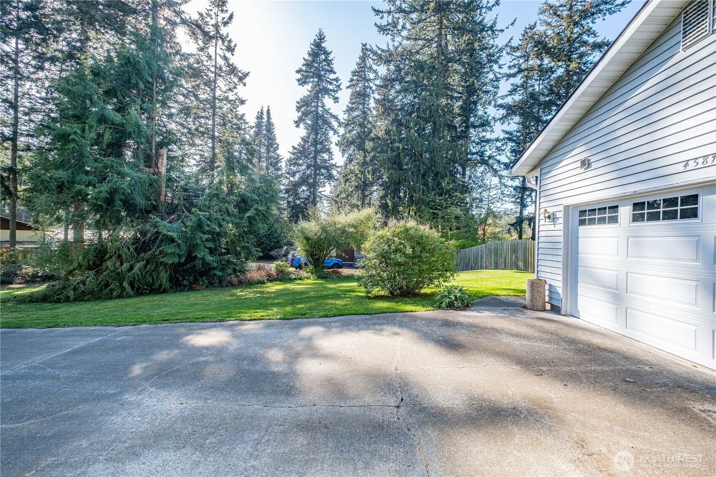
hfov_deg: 100.4
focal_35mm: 15
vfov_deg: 77.3
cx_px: 358
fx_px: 298
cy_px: 238
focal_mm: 10
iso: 250
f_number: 6.4
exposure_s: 1/250
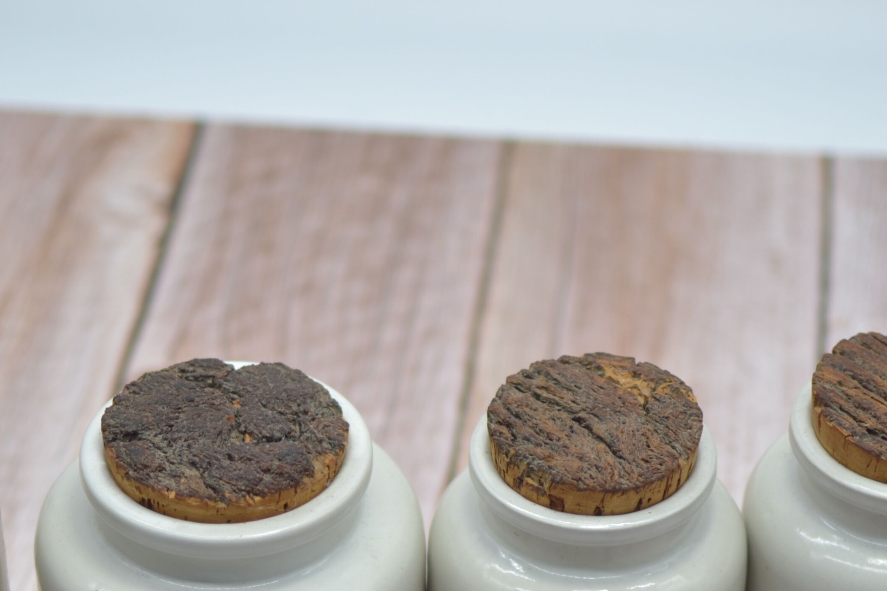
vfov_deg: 11.7
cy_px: 631
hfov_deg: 17.8
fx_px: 2835
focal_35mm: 115
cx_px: 394
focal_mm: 35
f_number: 1.8
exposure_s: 1/500
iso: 100
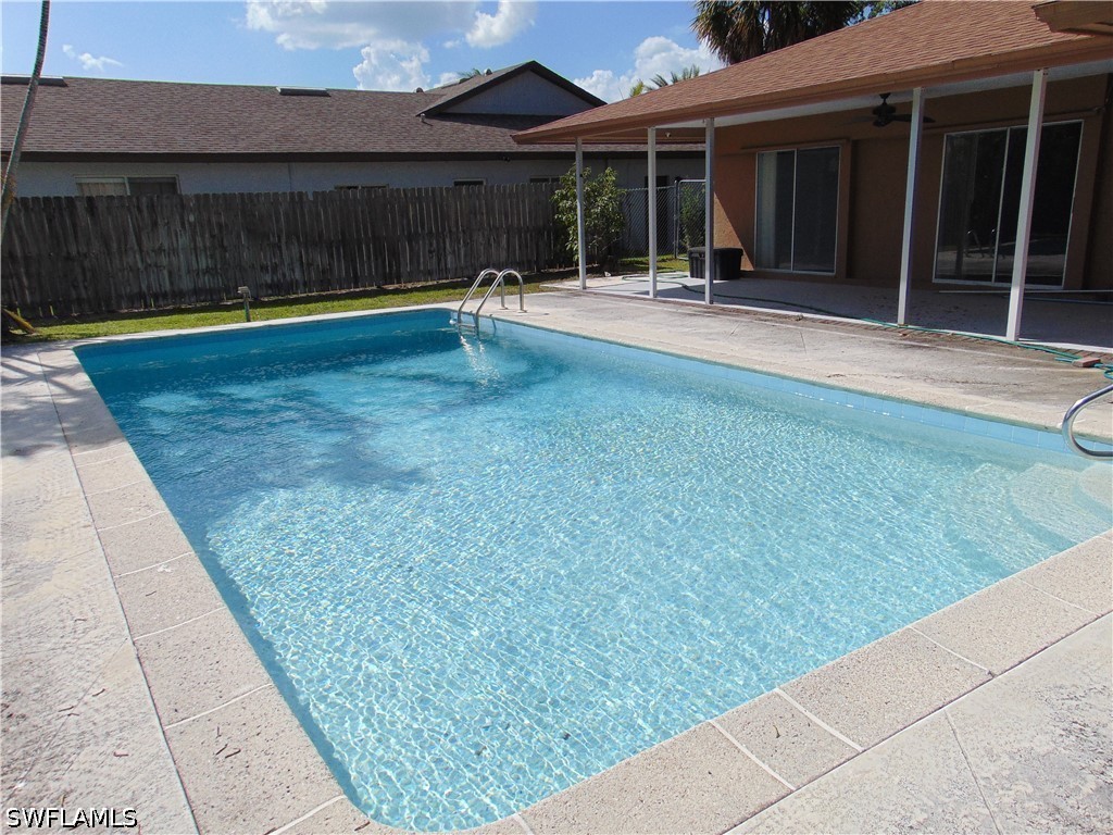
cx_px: 556
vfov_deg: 54.9
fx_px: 804
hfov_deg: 69.4
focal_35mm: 25
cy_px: 418
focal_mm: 4.5
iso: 80
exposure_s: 1/500
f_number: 7.7
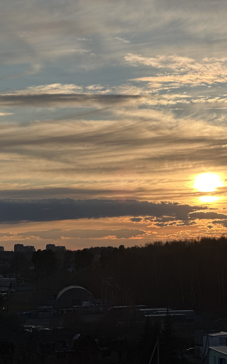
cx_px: 163
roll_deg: +0.2
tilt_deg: +3.9
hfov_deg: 12.0
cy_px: 182
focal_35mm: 109
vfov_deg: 19.1
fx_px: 1079
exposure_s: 1/1220
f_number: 2.8
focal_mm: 9
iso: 32
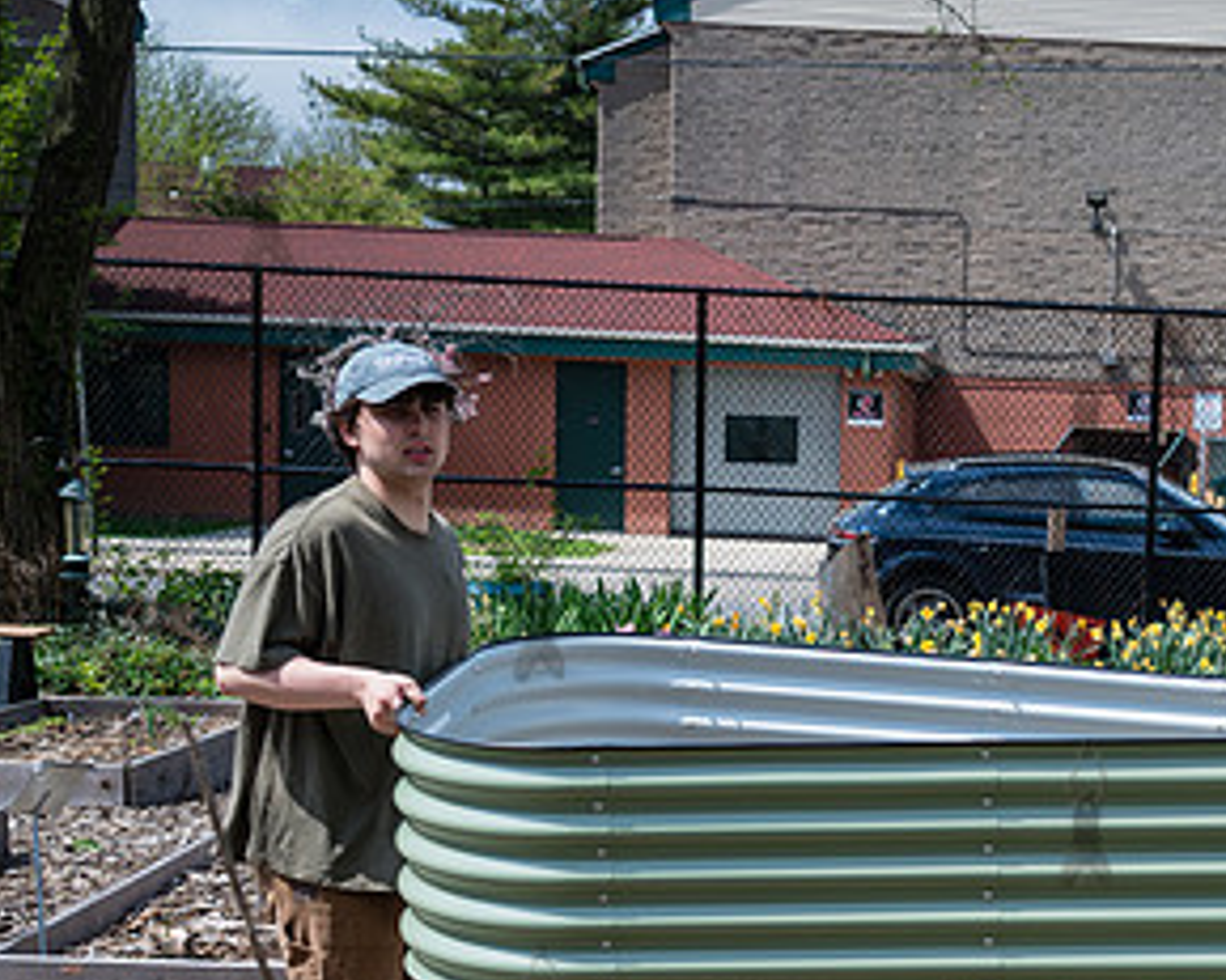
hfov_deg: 25.7
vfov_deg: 21.0
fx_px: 2612
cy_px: 810
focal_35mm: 72
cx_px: 1082
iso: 100
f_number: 3.5
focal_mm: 38
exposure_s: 1/800
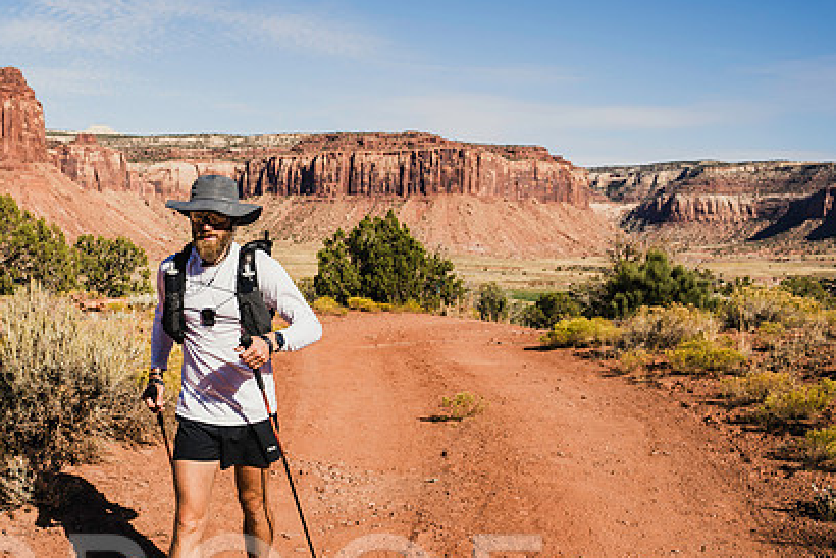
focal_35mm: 53
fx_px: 1232
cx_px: 237
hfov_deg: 36.8
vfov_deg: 25.5
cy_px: 360
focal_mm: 36
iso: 100
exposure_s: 1/500
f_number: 5.6
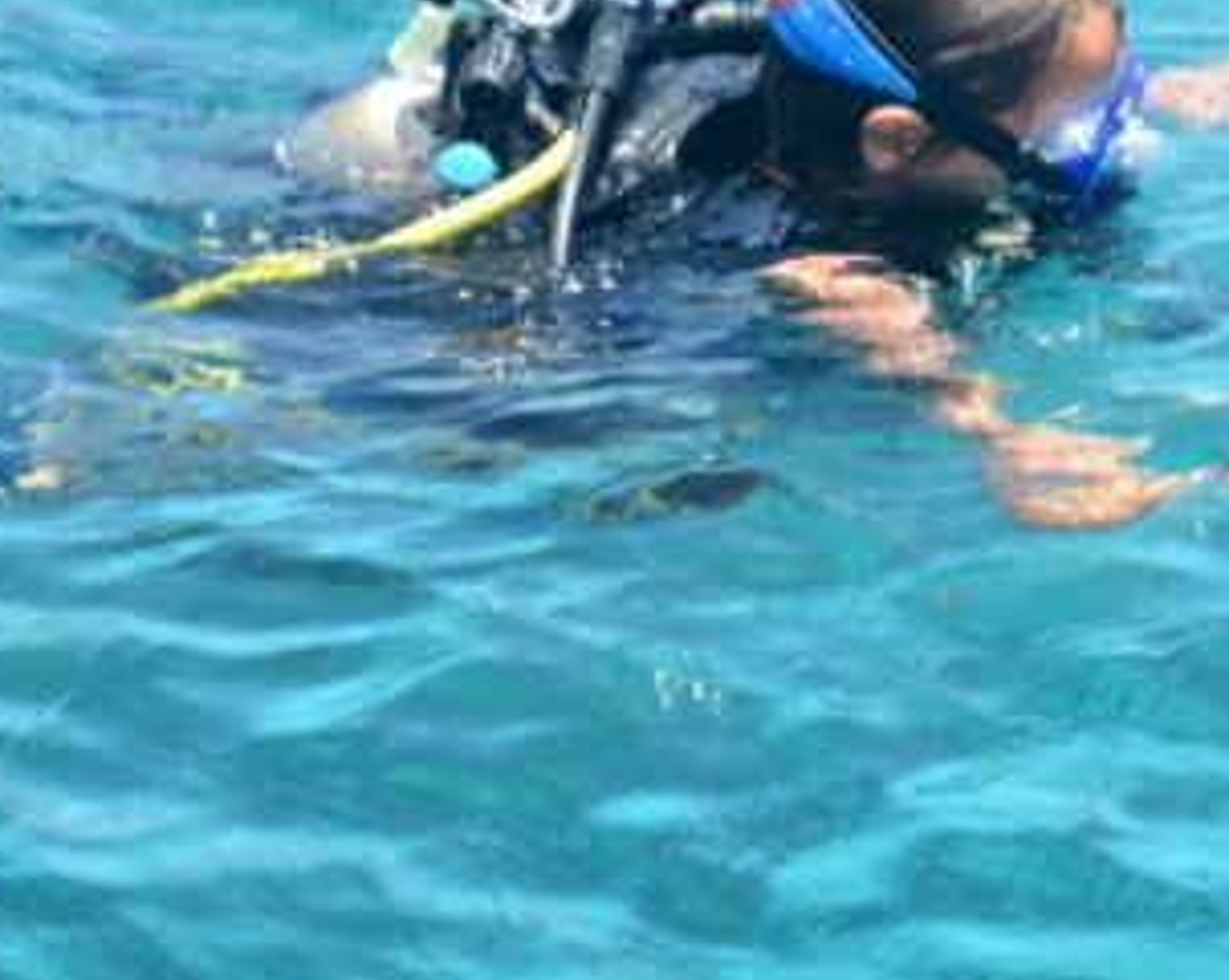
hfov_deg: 6.8
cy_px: 242
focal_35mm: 283
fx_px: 10284
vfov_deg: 5.5
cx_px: 851
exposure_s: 1/80
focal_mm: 95
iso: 200
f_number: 16
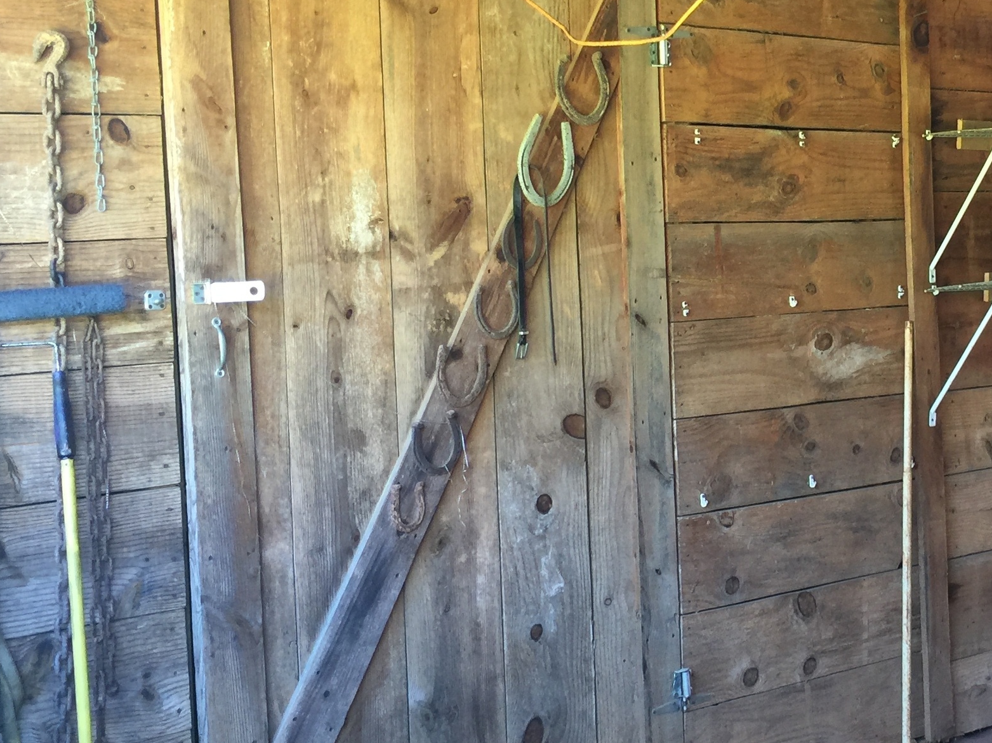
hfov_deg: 32.2
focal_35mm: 57
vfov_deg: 25.6
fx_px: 1633
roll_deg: +0.4
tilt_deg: -3.7
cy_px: 325
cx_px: 886
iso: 32
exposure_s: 1/15
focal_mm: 4.15
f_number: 2.2
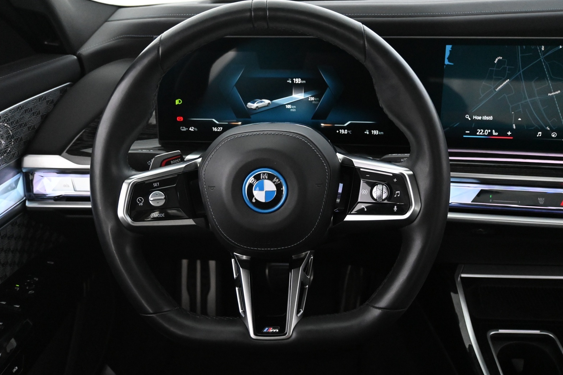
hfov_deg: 55.8
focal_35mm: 34
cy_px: 185
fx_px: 532
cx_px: 280
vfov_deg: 38.9
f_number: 4
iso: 5600
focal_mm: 22
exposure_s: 1/40
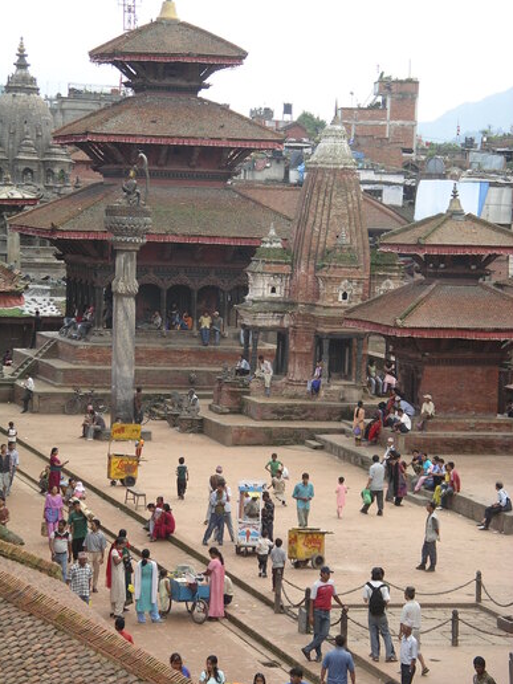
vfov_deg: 14.6
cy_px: 343
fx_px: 2668
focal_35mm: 135
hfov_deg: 11.0
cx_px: 256
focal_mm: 27.8
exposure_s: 1/164
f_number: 4.2
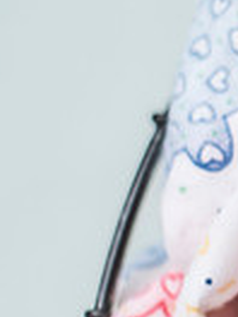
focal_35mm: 212
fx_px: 1943
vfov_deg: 9.3
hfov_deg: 6.5
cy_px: 172
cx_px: 659
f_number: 2.8
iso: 100
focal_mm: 50
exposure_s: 1/125
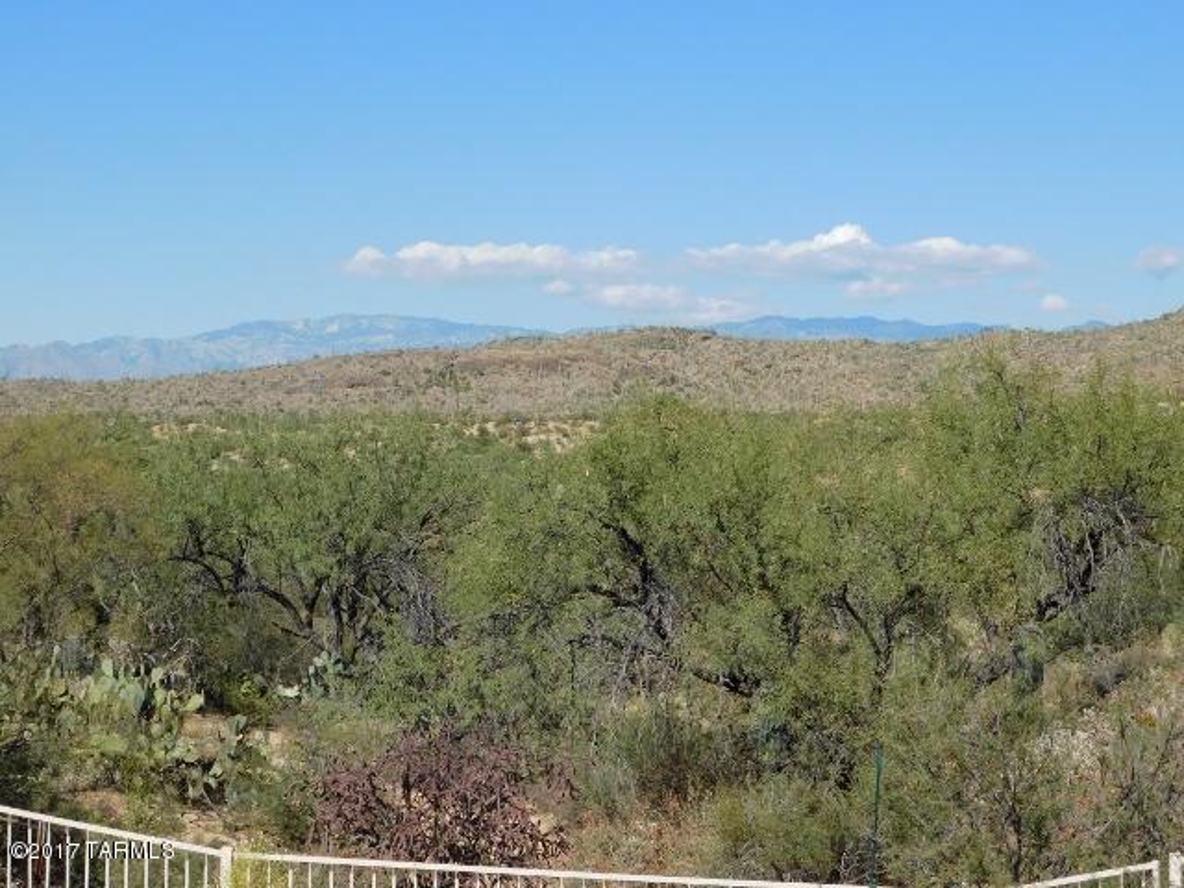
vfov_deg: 22.3
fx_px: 2257
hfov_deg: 29.4
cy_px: 444
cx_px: 592
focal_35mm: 66
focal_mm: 11.7
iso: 125
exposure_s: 1/1000
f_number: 4.2
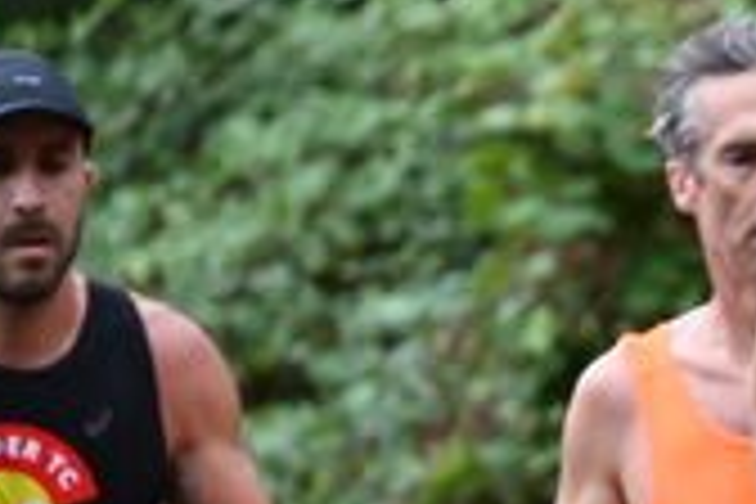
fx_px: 13775
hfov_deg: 3.1
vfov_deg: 2.1
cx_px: 1170
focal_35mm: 656
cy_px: 506
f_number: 6.3
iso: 2200
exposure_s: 1/250
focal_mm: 200
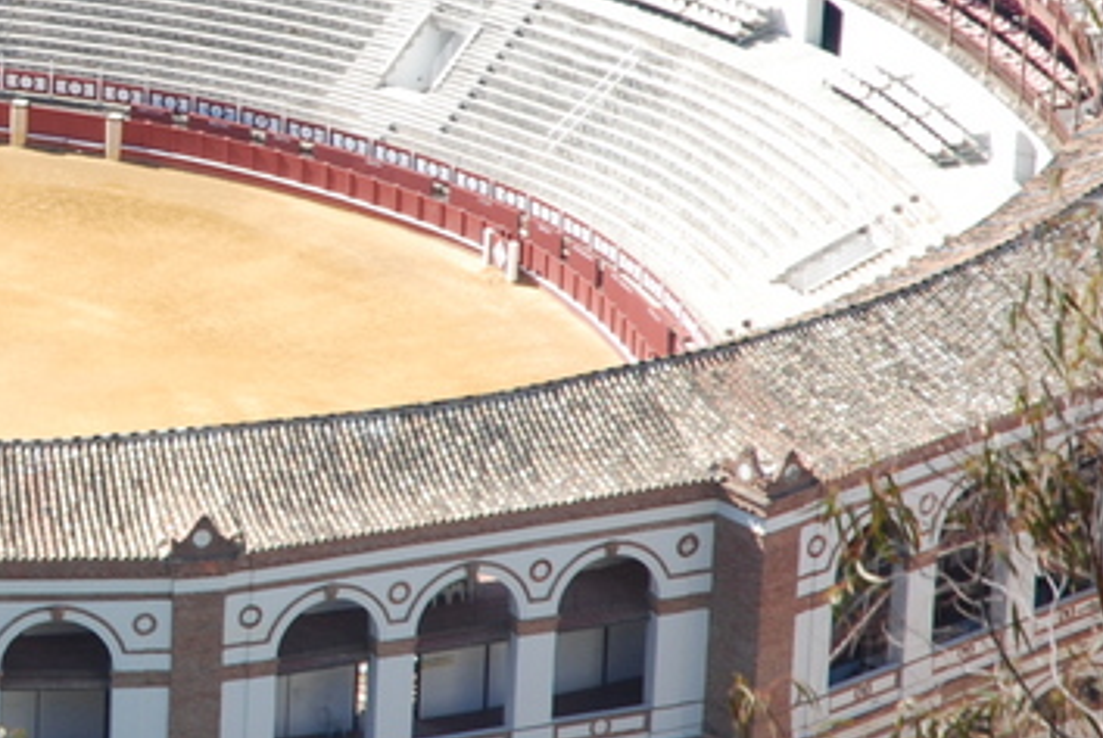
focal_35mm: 304
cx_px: -262
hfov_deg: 6.7
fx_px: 9326
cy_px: 78
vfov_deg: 4.5
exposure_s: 1/500
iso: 200
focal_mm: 70
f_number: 5.6
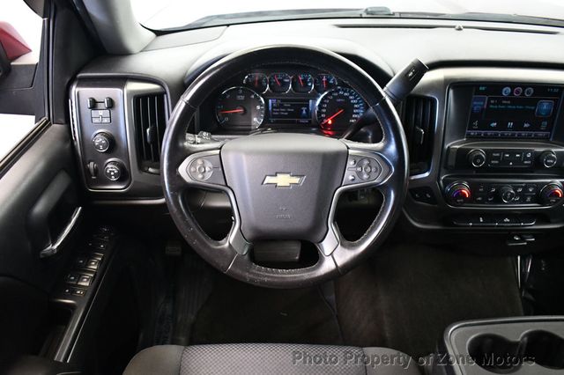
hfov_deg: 62.0
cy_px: 188
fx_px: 470
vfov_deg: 43.6
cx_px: 282
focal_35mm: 30
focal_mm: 20
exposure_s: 1/60
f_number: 3.8
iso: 6400
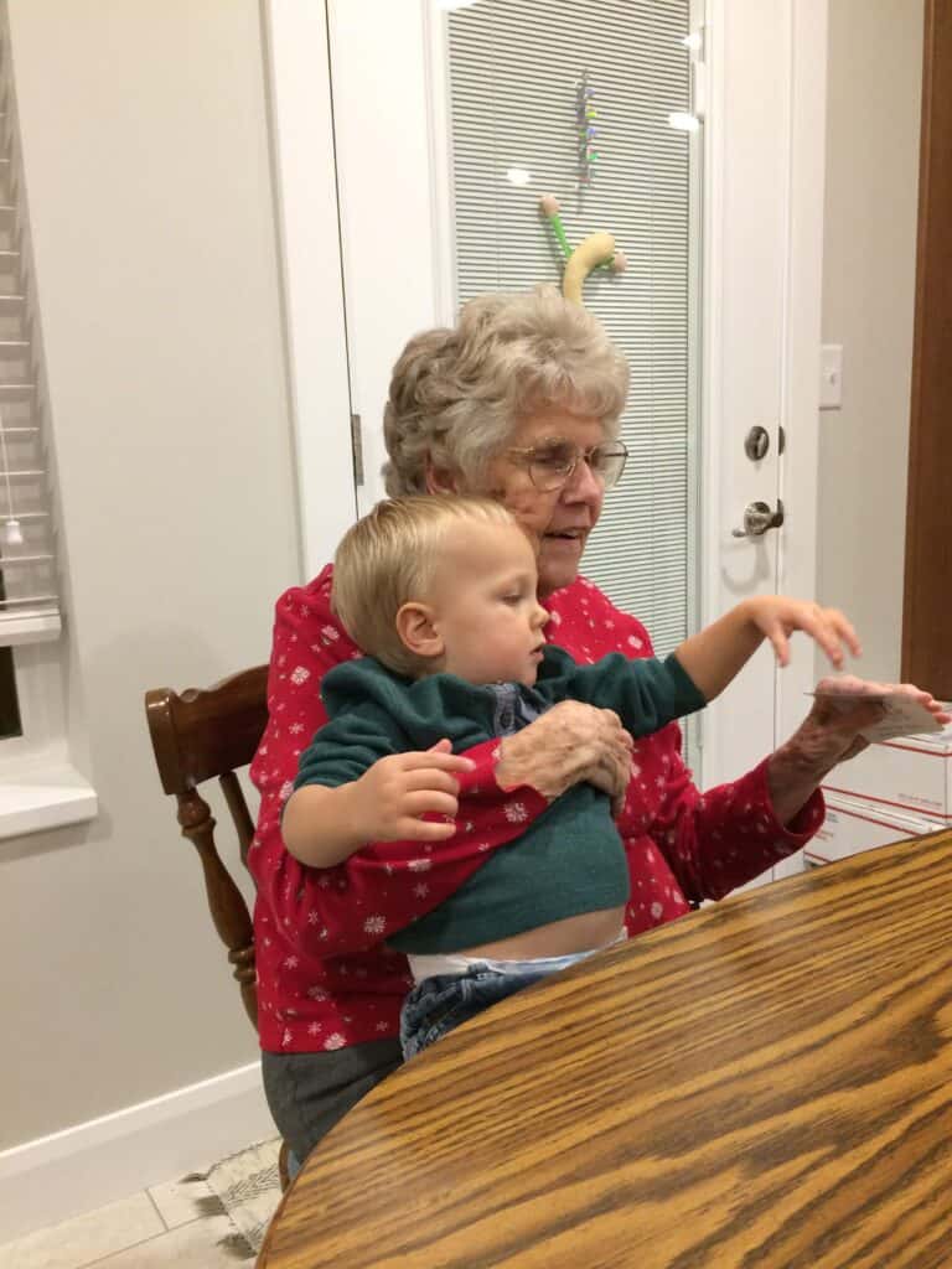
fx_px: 1063
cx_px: 476
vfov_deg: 61.7
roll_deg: +1.3
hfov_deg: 48.2
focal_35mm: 29
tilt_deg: -14.8
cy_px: 634
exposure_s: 1/30
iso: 160
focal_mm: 4.15
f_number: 2.2
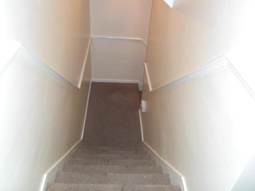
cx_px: 128
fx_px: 243
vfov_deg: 42.9
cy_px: 96
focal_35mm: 33
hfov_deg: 55.4
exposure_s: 1/60
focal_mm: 5.8
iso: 200
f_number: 2.7
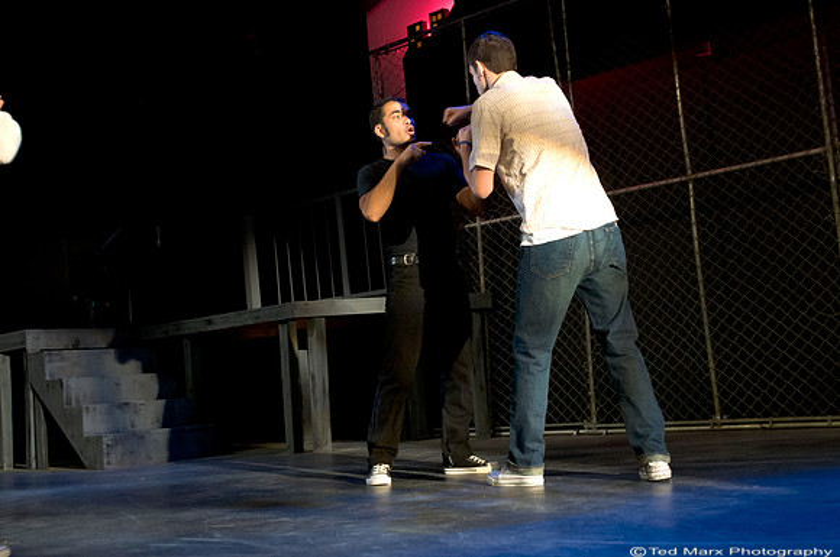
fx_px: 1049
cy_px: 278
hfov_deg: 43.7
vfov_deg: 29.8
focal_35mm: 45
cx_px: 420
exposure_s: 1/100
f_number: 2.8
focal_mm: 30
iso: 3200
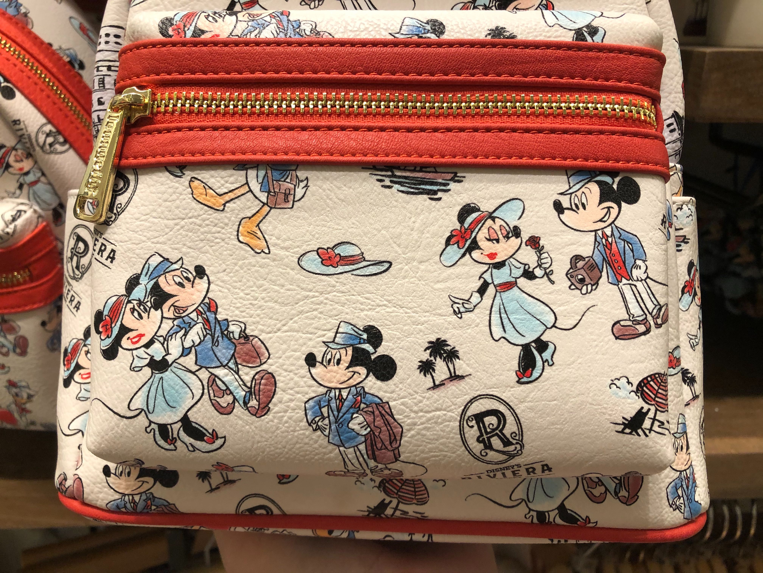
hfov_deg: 63.4
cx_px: 382
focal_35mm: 28
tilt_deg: -23.9
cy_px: 286
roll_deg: +0.0
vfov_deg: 49.7
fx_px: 617
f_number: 1.8
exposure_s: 1/24
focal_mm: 3.99
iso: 40
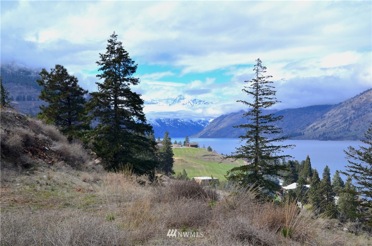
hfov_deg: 37.9
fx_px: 541
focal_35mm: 52
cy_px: 123
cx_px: 186
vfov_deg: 25.6
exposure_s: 1/320
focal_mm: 35
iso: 200
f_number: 10
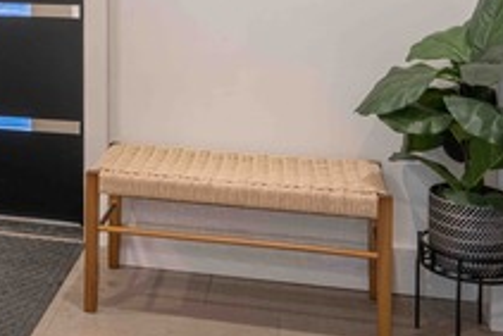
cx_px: -57
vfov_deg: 19.8
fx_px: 895
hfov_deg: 28.4
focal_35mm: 64
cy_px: -83
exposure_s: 1/3
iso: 100
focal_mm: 18
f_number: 6.3
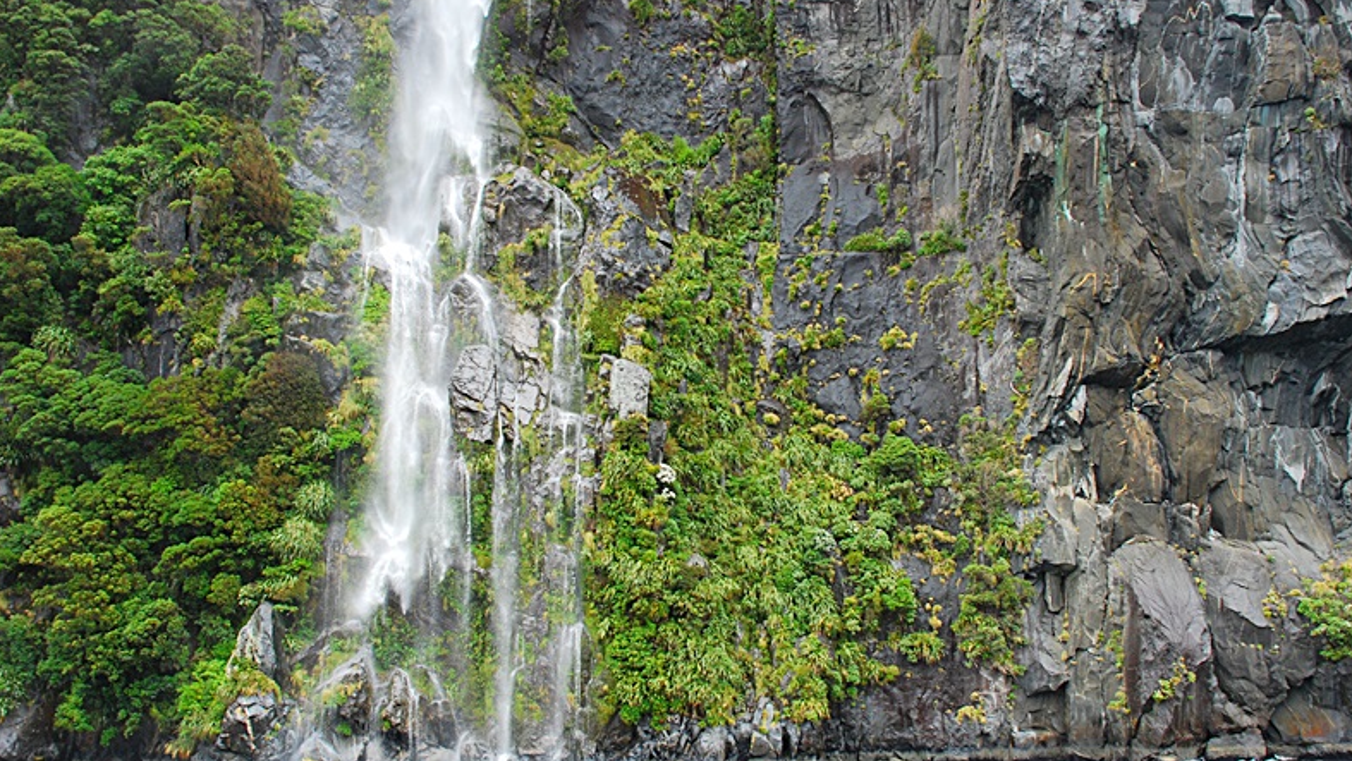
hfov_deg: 61.0
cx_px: 667
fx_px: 1147
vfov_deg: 36.7
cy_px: 417
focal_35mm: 32
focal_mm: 20
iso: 400
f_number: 6.3
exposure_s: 1/80
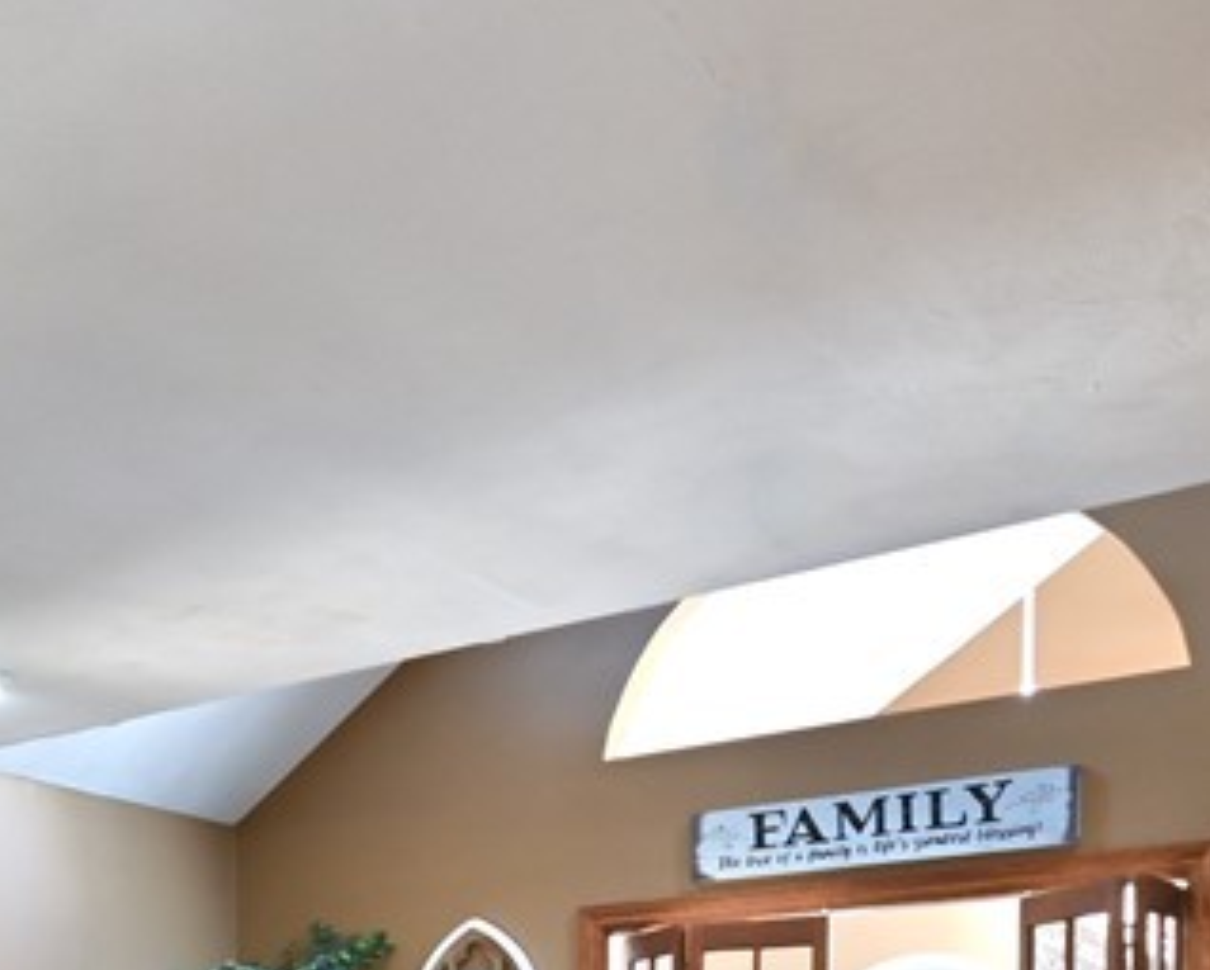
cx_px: 11
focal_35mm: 48
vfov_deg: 27.1
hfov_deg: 35.2
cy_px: 1221
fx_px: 1721
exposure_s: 1/8
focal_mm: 10
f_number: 4
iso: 125
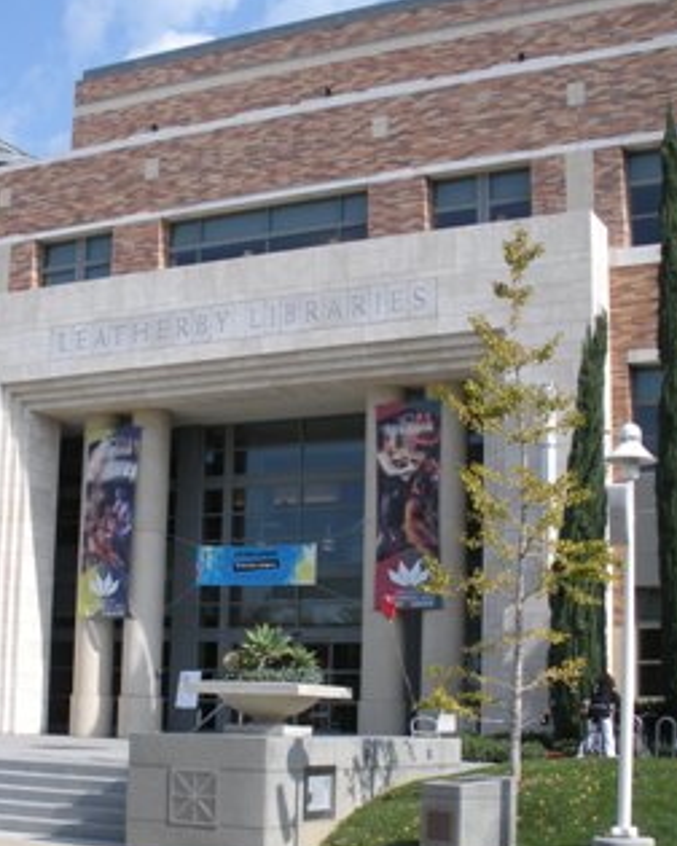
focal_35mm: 57
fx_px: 1428
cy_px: 493
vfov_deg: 32.9
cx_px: 286
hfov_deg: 26.6
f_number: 3.5
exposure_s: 1/675
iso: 64
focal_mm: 6.3
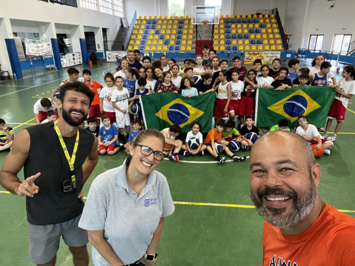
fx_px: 236
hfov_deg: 73.9
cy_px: 133
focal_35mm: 23
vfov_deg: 58.9
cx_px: 178
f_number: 2.2
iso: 320
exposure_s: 1/50
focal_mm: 2.71
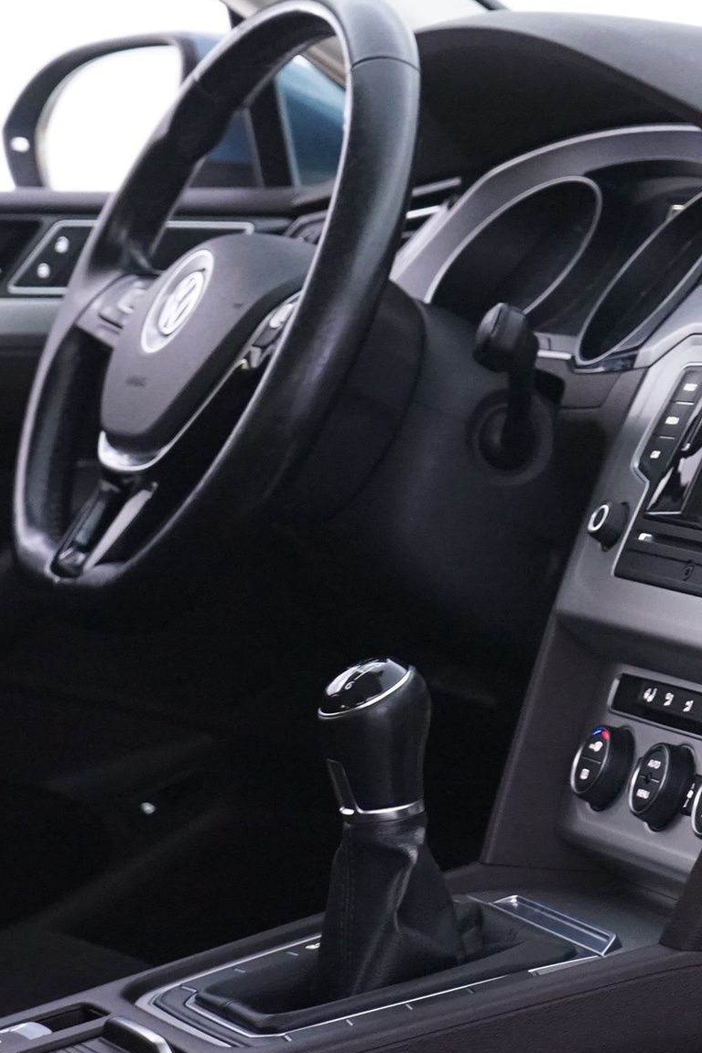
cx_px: 792
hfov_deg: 8.9
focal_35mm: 152
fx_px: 4444
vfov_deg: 13.5
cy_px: 528
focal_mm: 70
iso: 4000
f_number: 6.3
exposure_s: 1/13
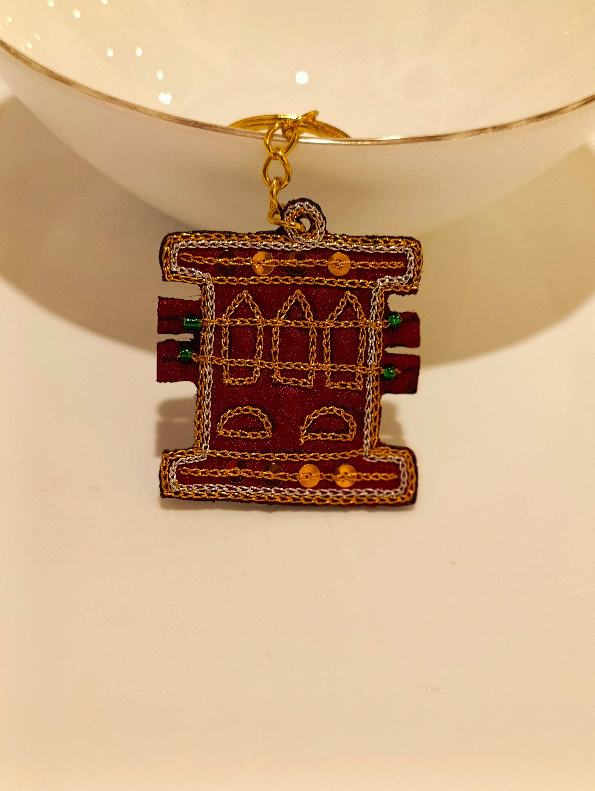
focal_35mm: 46
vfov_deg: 41.2
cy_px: 396
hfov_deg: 31.6
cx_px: 298
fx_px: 1052
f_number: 1.65
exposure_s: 1/50
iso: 1190
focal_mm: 6.11
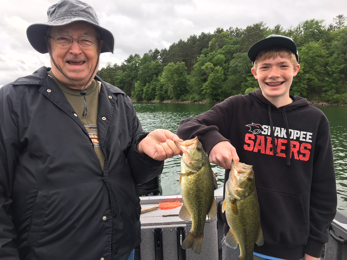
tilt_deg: -5.7
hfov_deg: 61.7
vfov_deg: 48.2
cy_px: 130
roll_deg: +0.4
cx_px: 174
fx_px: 291
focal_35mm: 29
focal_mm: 4.15
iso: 25
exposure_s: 1/427
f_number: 2.2
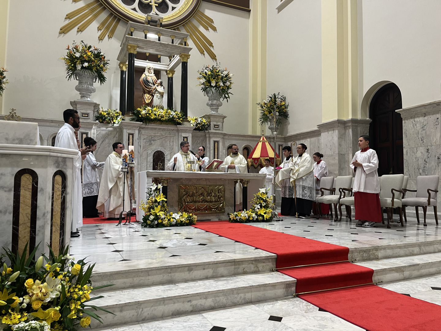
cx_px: 220
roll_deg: -0.4
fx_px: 331
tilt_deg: +3.0
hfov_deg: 67.3
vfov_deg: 53.1
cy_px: 166
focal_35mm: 26
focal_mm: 5.1
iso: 100
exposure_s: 1/60
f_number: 1.6
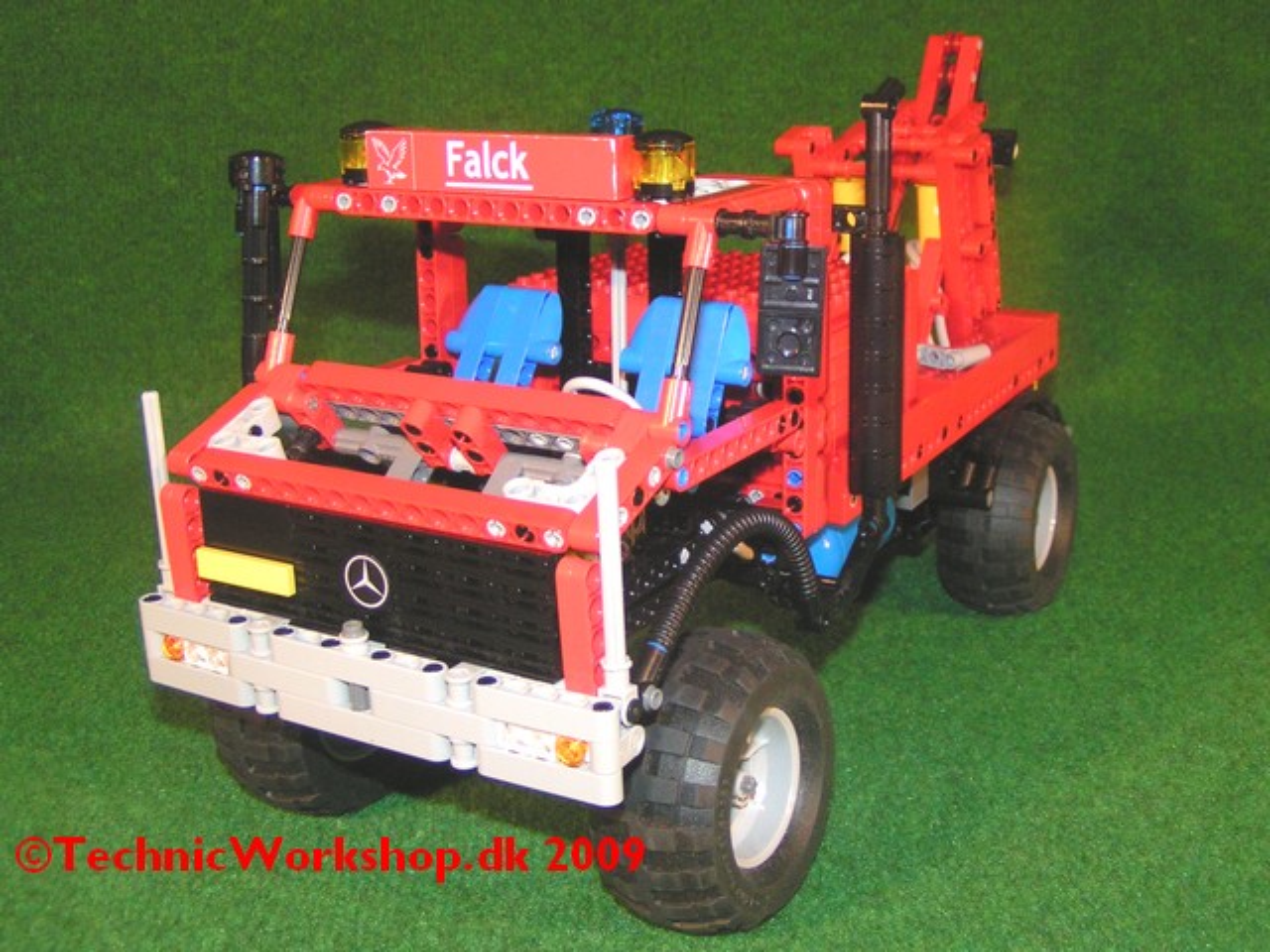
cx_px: 635
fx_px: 1394
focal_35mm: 38
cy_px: 476
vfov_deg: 37.7
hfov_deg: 49.0
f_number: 2.8
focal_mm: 5.8
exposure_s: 1/40
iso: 200
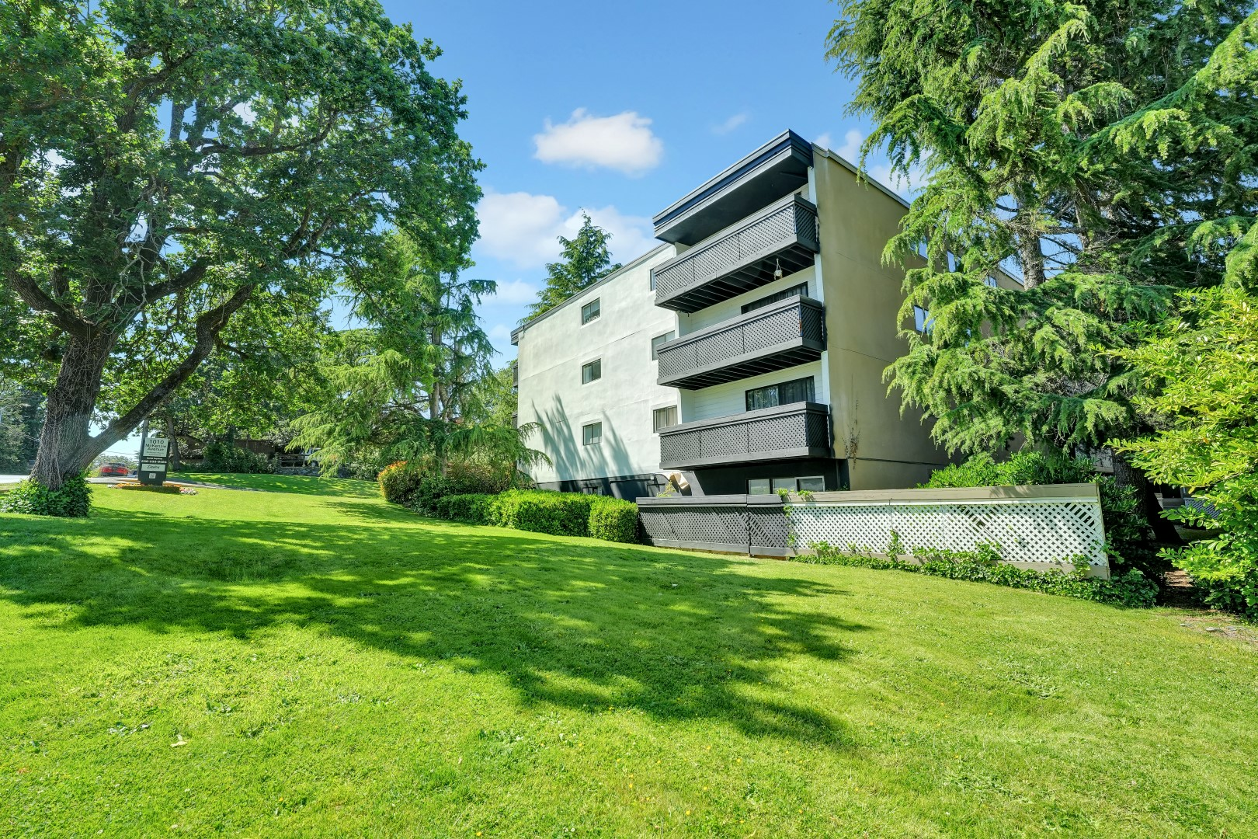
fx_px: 542
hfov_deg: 98.5
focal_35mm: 16
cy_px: 420
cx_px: 629
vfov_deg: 75.5
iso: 400
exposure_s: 1/400
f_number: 8
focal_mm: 15.5
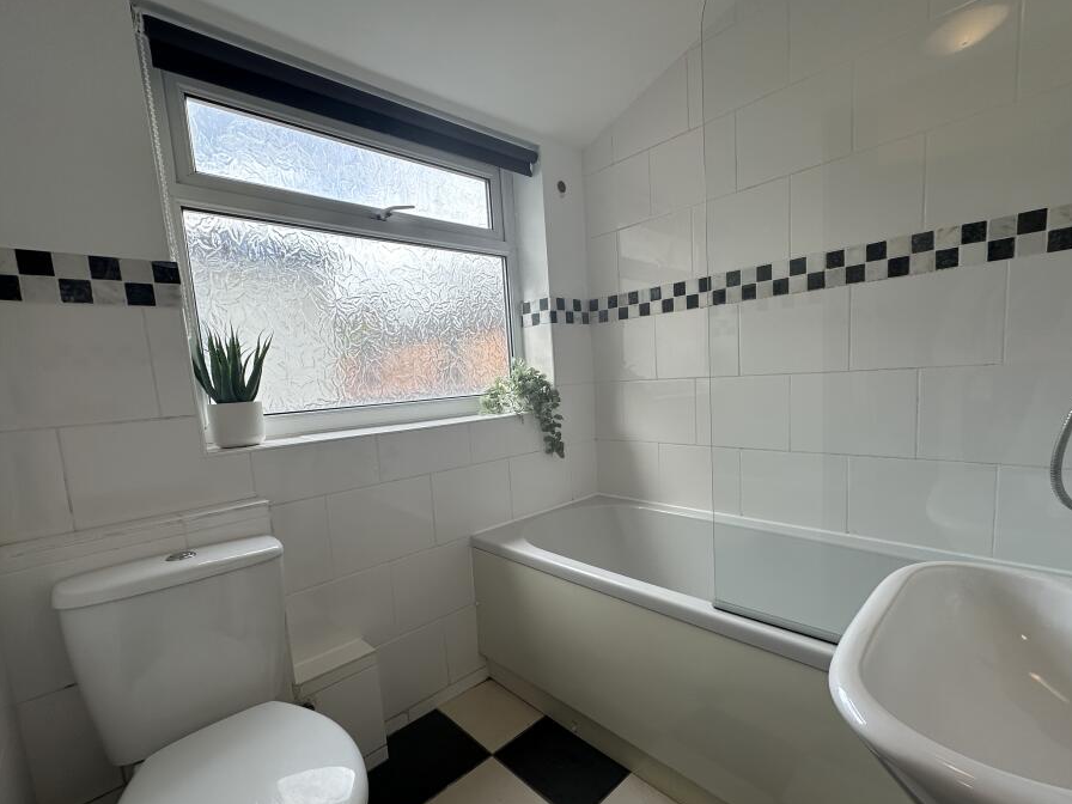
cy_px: 433
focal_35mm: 16
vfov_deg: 78.0
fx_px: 495
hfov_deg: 94.5
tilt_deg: -6.6
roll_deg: +3.2
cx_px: 553
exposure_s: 1/163
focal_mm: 2.22
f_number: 2.2
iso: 40
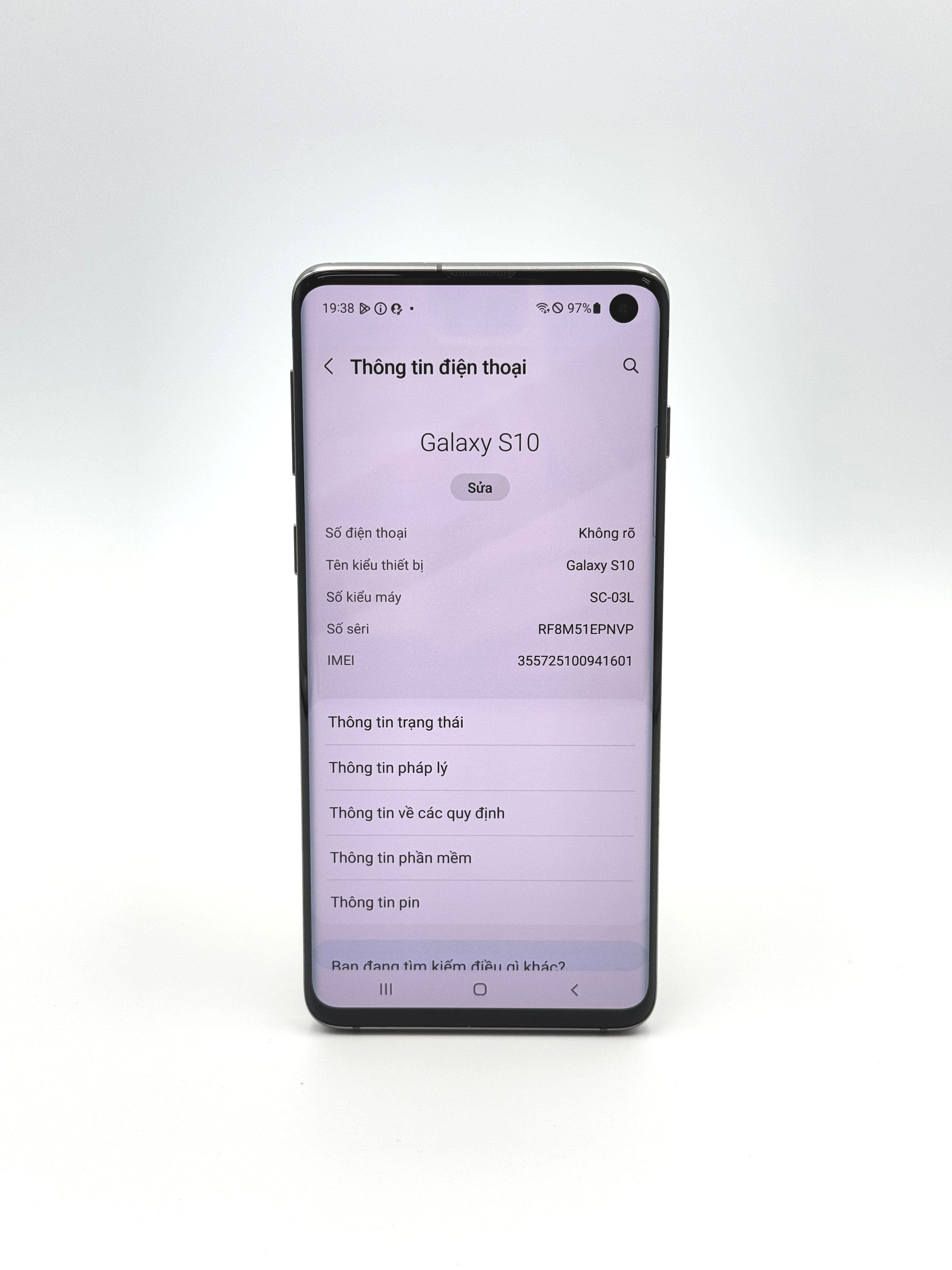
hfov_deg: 30.3
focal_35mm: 48
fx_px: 1760
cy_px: 635
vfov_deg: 39.7
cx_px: 476
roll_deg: -0.5
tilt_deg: -13.0
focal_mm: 6.76
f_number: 1.78
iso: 64
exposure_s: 1/326
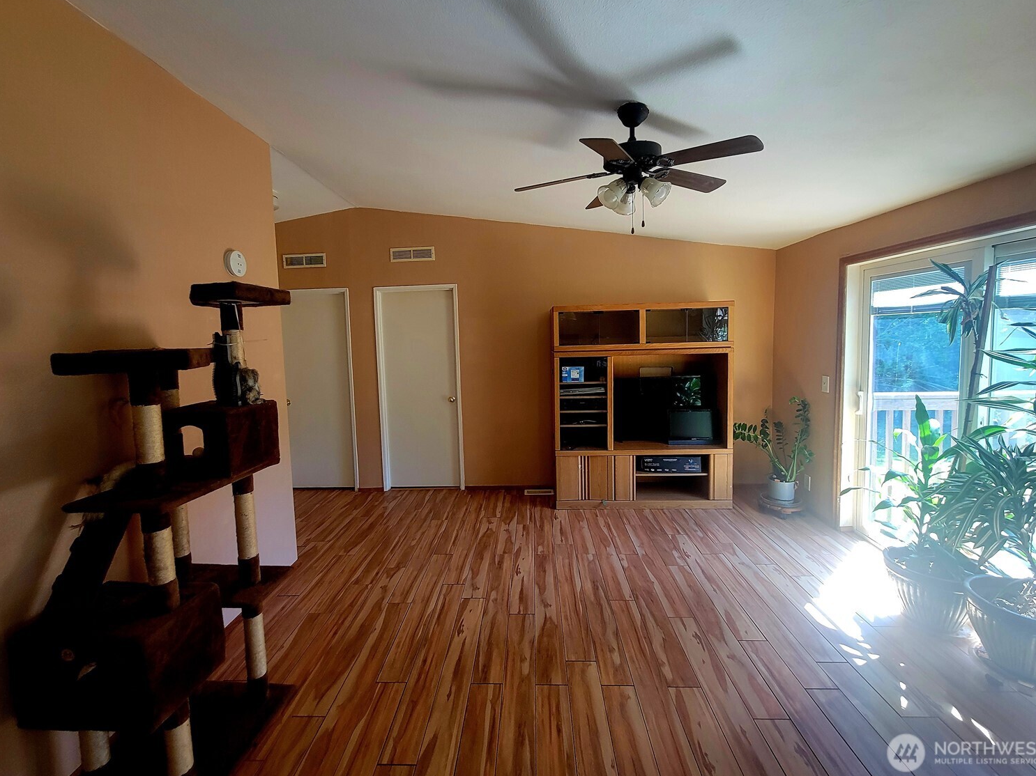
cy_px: 363
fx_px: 419
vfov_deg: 85.5
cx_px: 510
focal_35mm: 14
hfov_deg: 102.1
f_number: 2.2
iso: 125
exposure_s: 1/60.2
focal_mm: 2.2
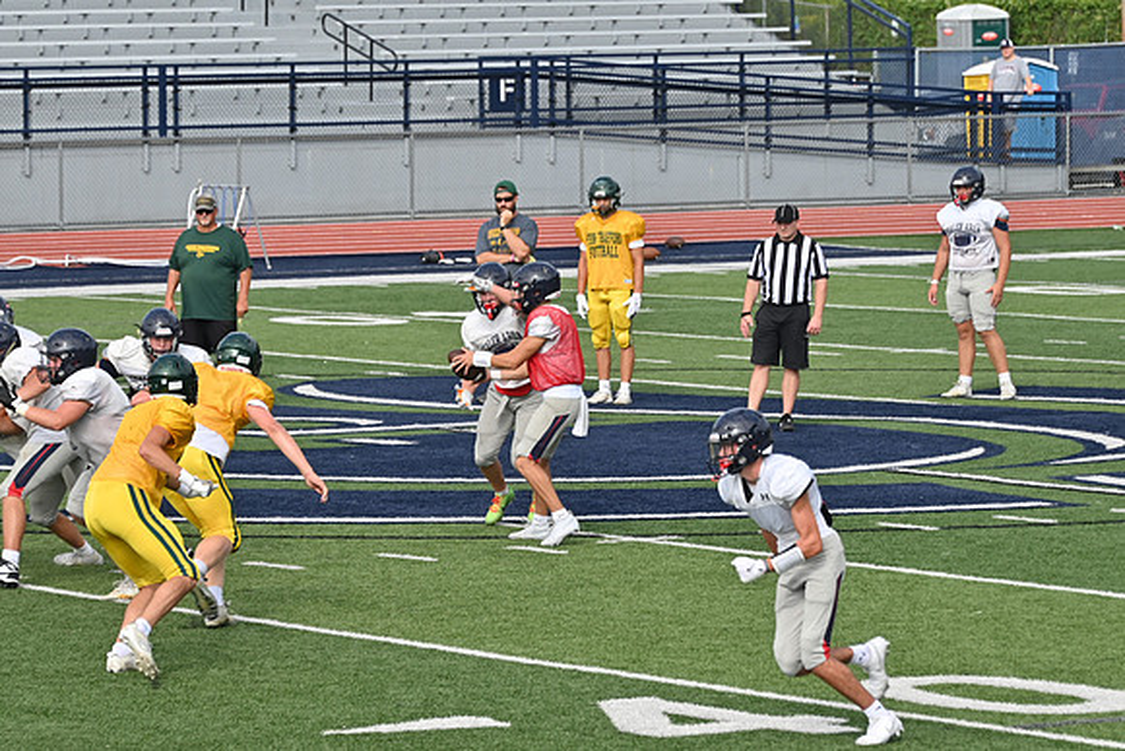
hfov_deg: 9.1
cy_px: 376
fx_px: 7033
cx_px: 562
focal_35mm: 225
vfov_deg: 6.1
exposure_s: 1/800
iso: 180
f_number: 5.6
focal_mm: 150
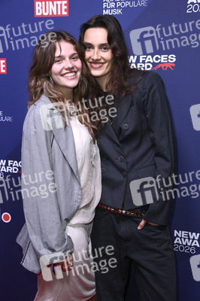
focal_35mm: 50
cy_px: 150
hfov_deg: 26.9
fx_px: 417
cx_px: 100
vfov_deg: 39.6
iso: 1000
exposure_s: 1/250
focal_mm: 50
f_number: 5.6
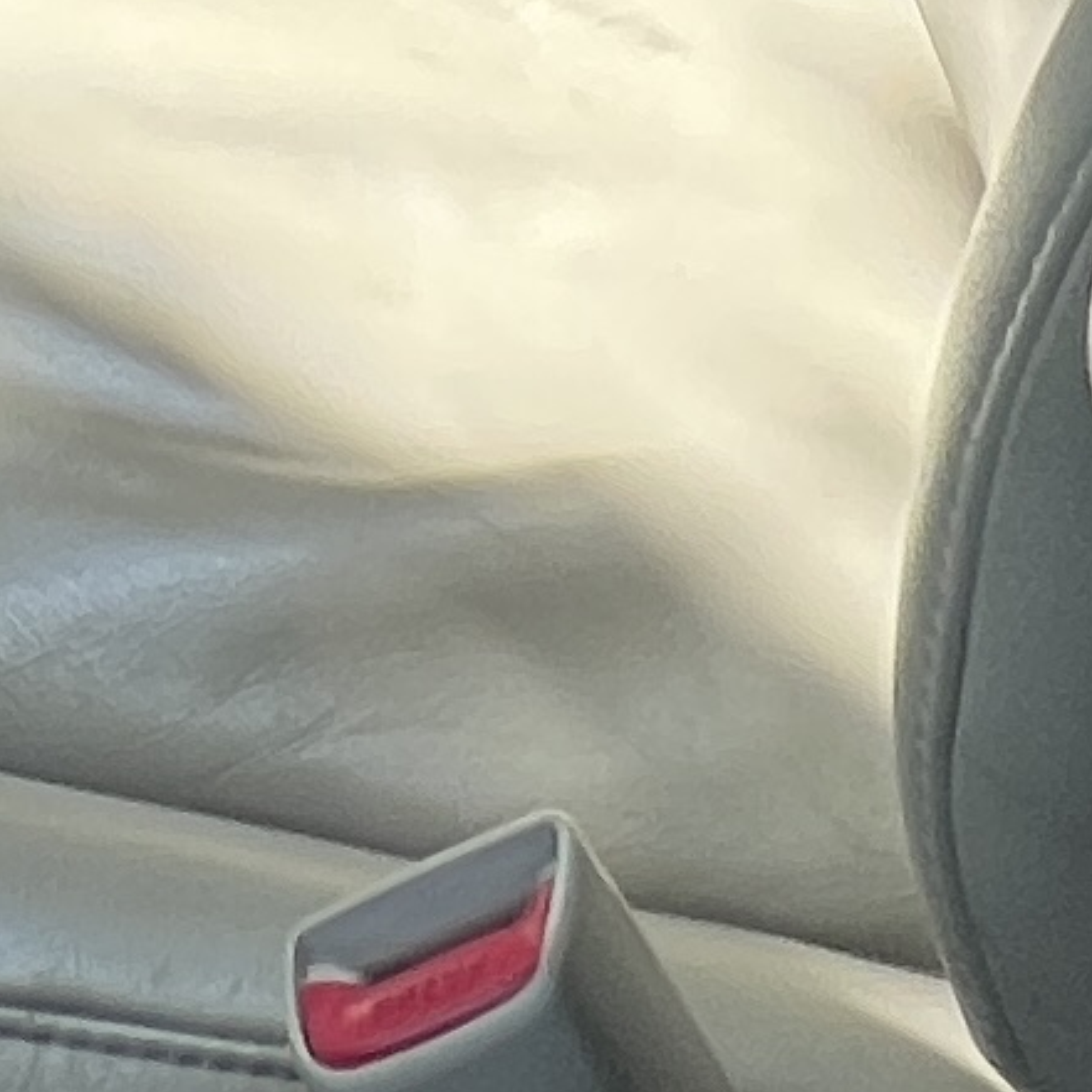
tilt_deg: -13.0
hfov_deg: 15.6
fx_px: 3747
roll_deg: +8.0
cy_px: -2058
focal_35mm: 105
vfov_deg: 11.3
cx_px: -399
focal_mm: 1.57
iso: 32
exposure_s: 1/135
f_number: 1.8
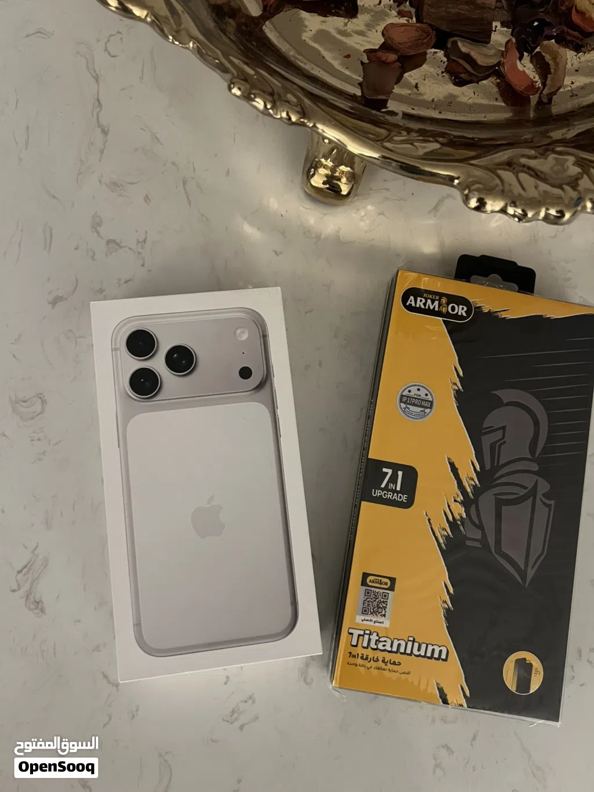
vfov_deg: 67.3
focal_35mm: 26
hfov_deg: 53.1
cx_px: 297
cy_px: 396
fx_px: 595
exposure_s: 1/30
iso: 500
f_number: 1.5
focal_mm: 5.7
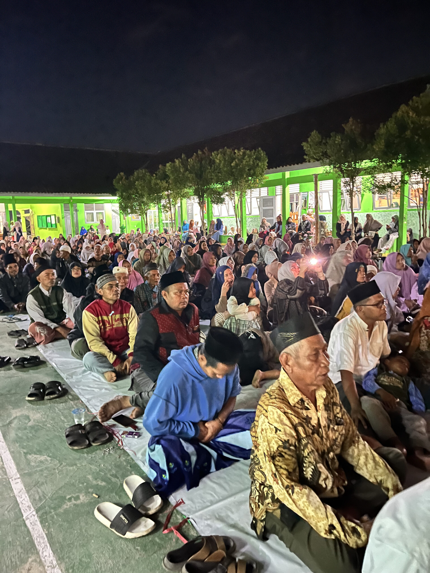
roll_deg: +2.1
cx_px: 215
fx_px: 431
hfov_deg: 53.1
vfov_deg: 67.3
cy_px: 286
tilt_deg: -8.4
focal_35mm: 26
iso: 2000
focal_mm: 5.1
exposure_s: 1/9
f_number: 1.6
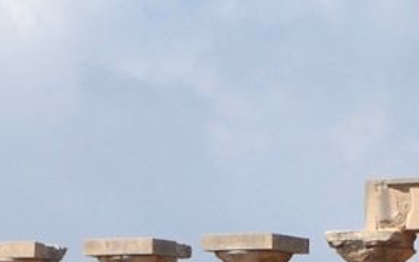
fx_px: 7026
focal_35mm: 615
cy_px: 157
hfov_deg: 3.4
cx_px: 420
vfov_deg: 2.1
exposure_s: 1/1250
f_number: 5
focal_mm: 60
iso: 400
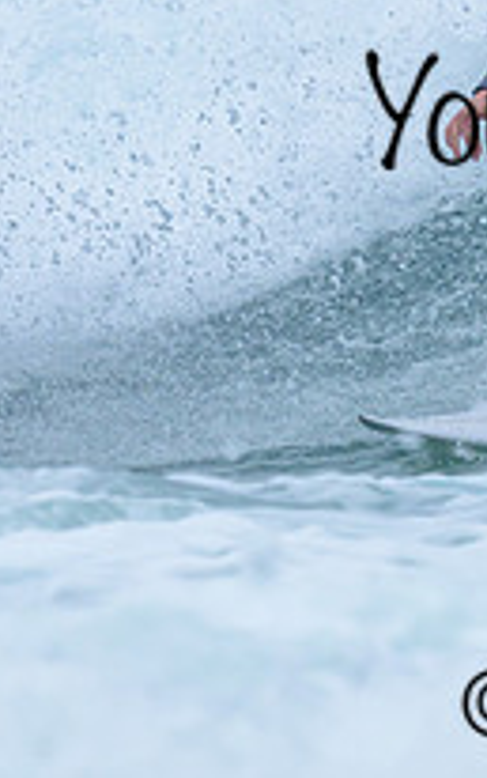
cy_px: 92
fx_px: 66821
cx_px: 676
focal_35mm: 3151
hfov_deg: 0.4
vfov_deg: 0.7
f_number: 6.3
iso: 500
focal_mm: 800
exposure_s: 1/3200
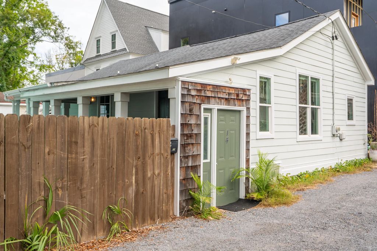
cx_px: 188
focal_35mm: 31
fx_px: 325
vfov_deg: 42.3
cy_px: 123
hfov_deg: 60.2
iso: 100
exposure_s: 1/160
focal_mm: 30
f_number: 8
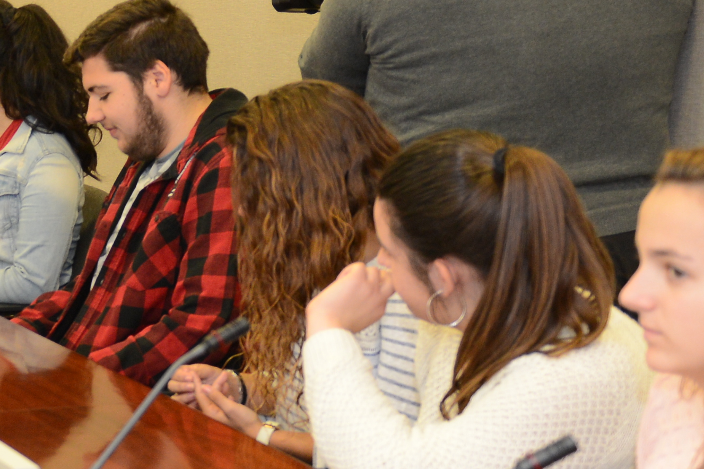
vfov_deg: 10.6
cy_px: 355
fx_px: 2522
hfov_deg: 14.5
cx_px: -439
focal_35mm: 129
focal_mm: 31
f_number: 3.2
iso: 800
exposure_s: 1/100
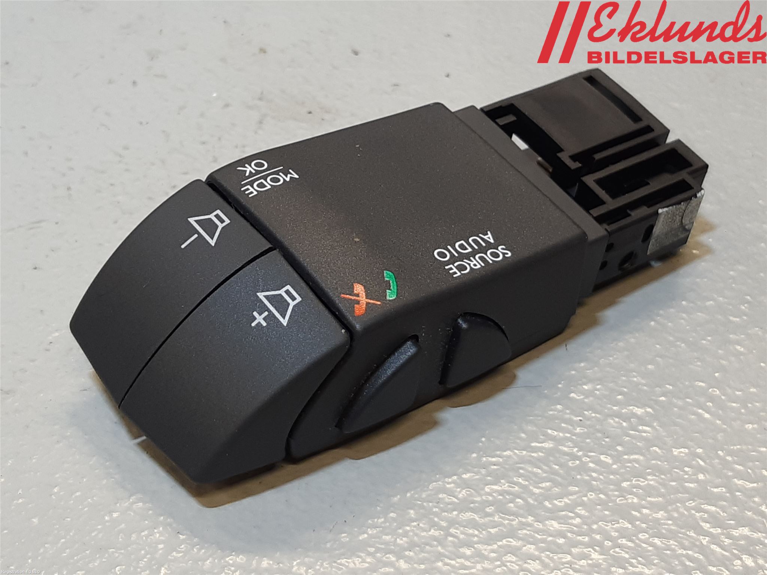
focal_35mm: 26
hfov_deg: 67.3
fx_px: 576
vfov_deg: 53.1
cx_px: 384
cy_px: 288
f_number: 1.7
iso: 50
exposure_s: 1/50
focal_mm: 3.93
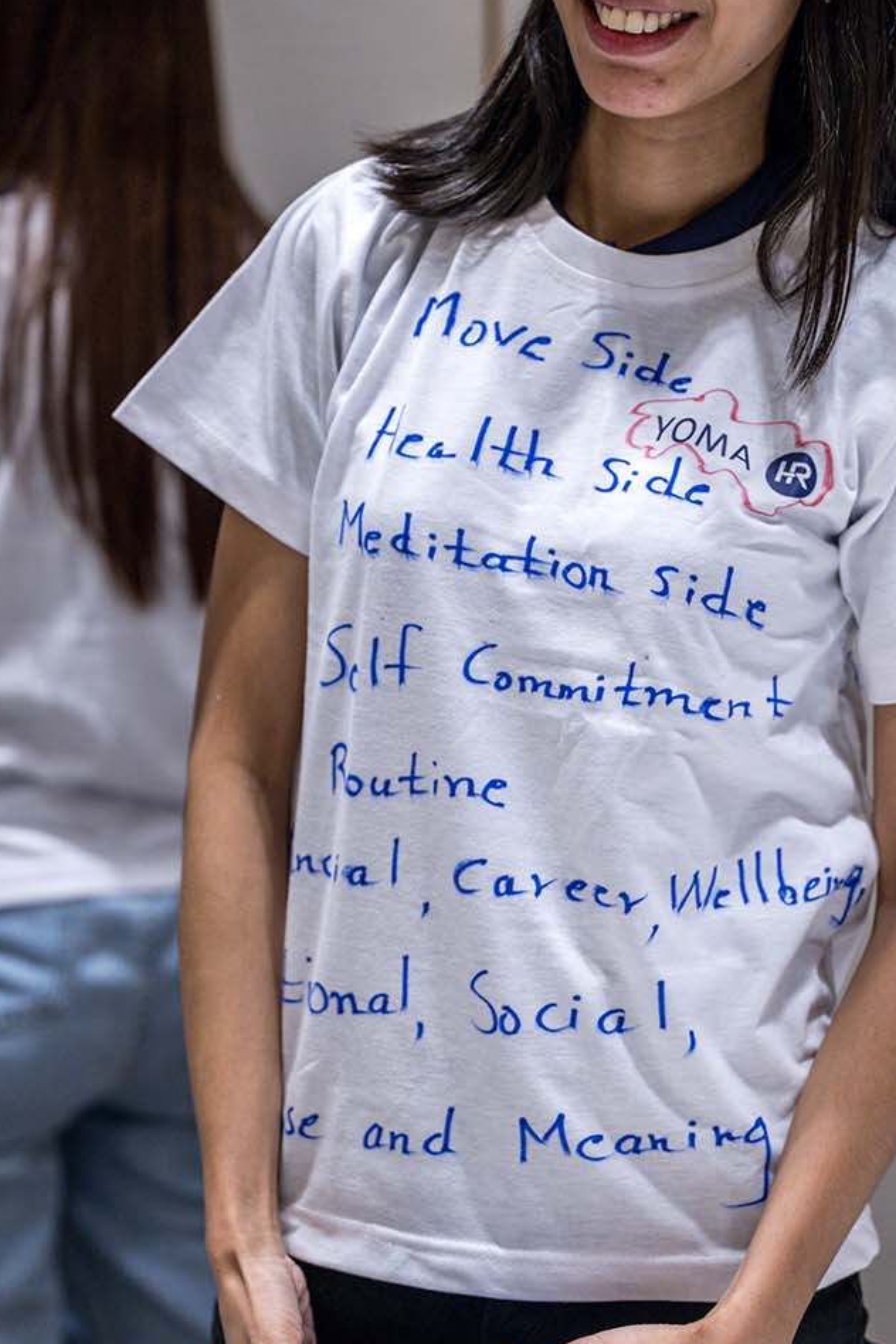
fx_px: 4480
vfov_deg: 17.0
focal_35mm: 120
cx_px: 614
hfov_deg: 11.4
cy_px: 493
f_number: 2.8
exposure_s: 1/200
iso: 1000
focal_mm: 79
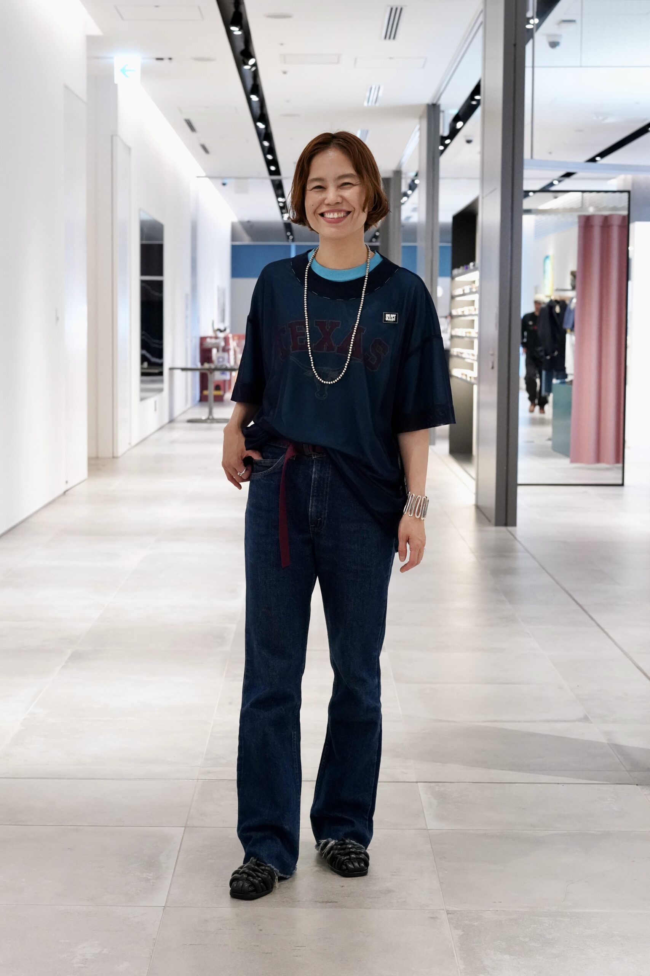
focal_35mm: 55
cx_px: 325
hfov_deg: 24.6
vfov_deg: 36.2
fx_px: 1489
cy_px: 488
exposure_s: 1/100
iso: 4000
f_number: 6.3
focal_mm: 55
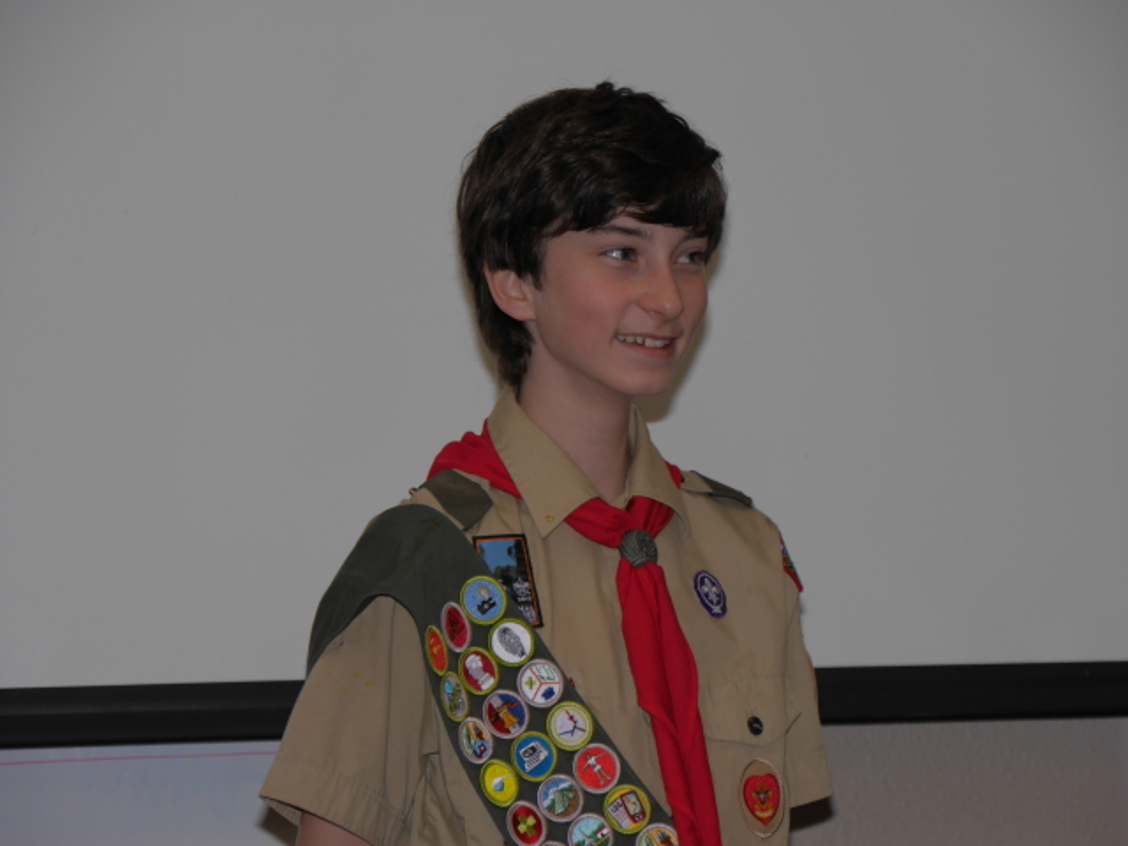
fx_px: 5018
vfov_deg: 9.6
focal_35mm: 154
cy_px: 423
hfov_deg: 12.8
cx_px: 564
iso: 200
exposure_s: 1/125
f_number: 5.4
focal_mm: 77
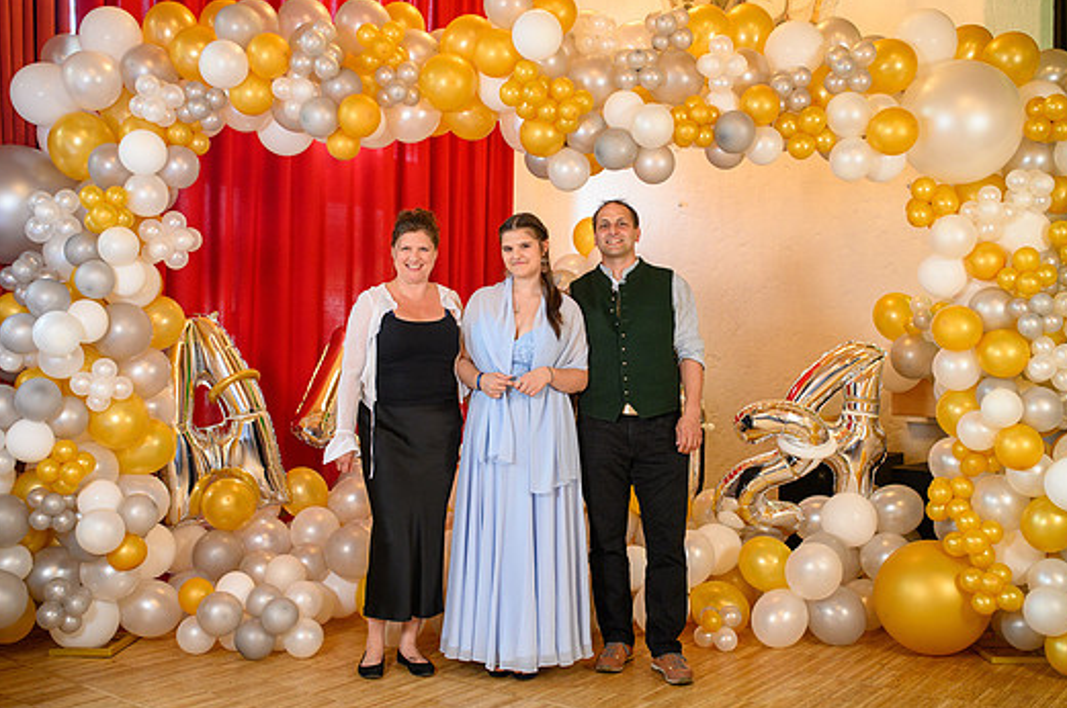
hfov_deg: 49.6
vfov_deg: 34.1
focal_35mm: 39
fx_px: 1154
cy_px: 352
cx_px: 545
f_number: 3.5
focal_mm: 35
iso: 1250
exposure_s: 1/100
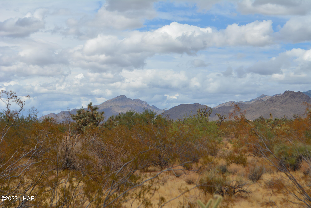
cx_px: 156
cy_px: 104
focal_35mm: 82
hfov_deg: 24.6
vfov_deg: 16.6
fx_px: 713
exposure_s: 1/320
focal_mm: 55
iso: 100
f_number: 9
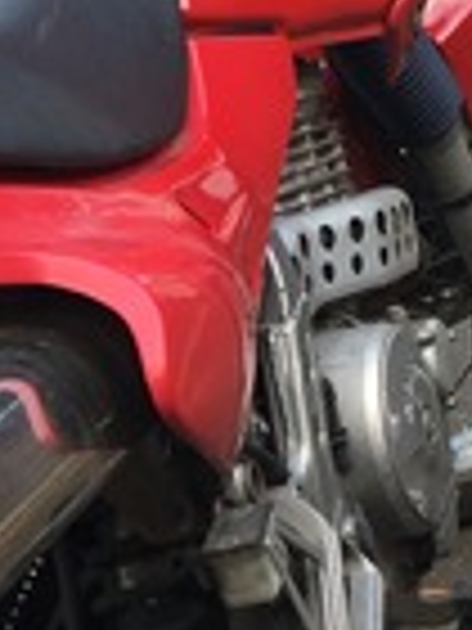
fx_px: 2254
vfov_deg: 15.8
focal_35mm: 124
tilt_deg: -24.2
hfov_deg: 11.7
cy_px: 508
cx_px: -121
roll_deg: +0.1
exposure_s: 1/50
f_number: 2.2
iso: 40
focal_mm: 4.15
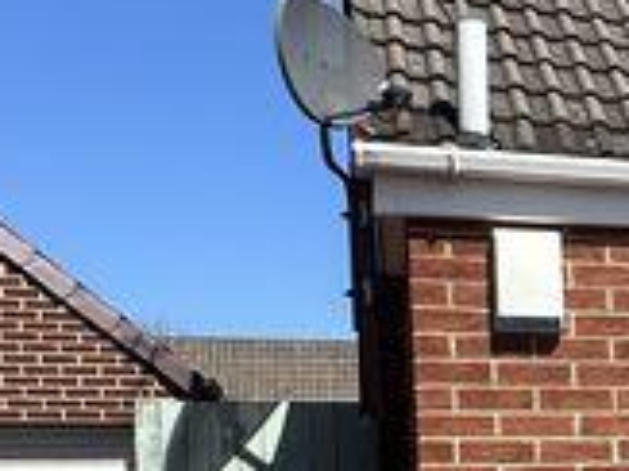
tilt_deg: -0.6
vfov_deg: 16.2
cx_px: 1192
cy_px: 537
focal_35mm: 88
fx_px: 1598
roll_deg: +2.1
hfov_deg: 17.3
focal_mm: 2.22
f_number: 2.2
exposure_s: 1/2132
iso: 50
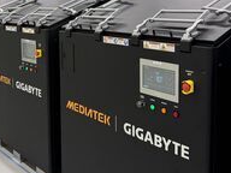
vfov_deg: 28.5
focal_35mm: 50
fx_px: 334
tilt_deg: -6.1
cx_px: 95
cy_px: 36
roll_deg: +1.0
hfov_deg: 38.1
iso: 200
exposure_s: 1/127
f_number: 1.78
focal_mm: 6.76
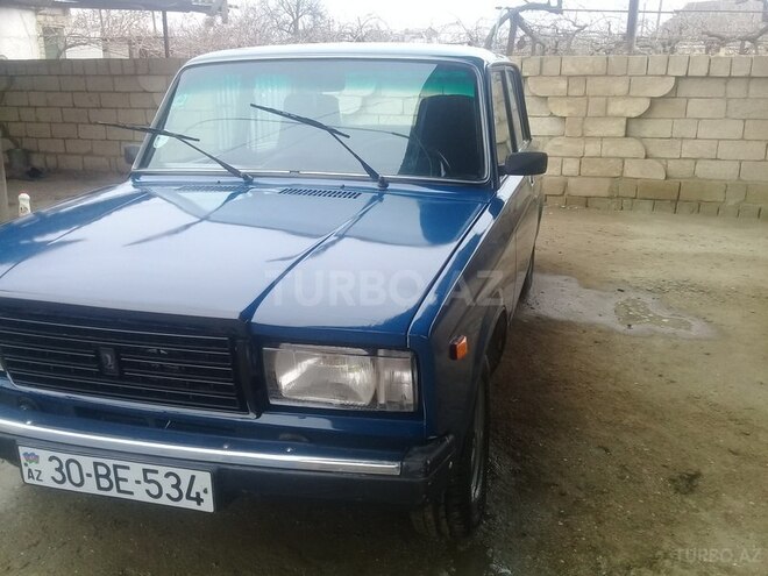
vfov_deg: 45.4
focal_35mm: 31
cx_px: 384
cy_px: 288
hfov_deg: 58.4
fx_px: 688
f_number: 2.2
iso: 50
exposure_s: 1/100
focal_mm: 3.3
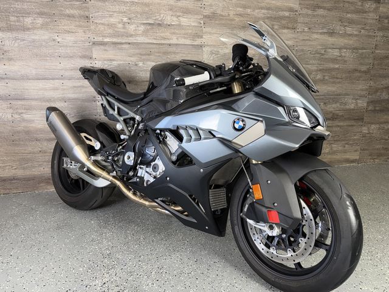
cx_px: 194
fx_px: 270
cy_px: 146
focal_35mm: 24
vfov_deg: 56.8
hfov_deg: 71.6
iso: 50
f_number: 1.78
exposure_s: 1/30
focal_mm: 6.76
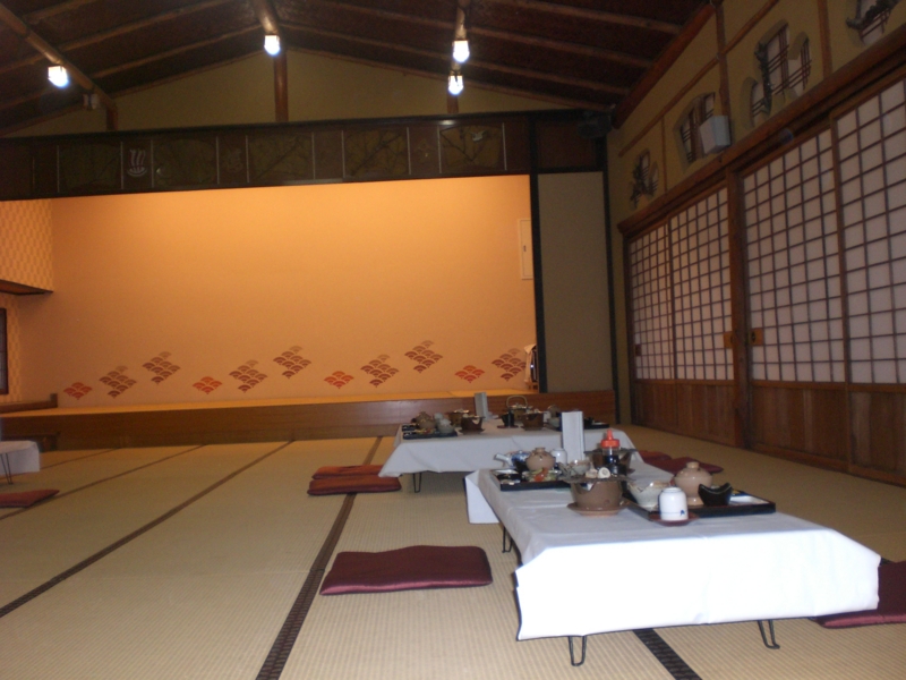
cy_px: 340
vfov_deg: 37.7
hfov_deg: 49.0
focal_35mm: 38
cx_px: 453
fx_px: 995
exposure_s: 1/60
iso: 200
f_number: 3.1
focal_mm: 6.3
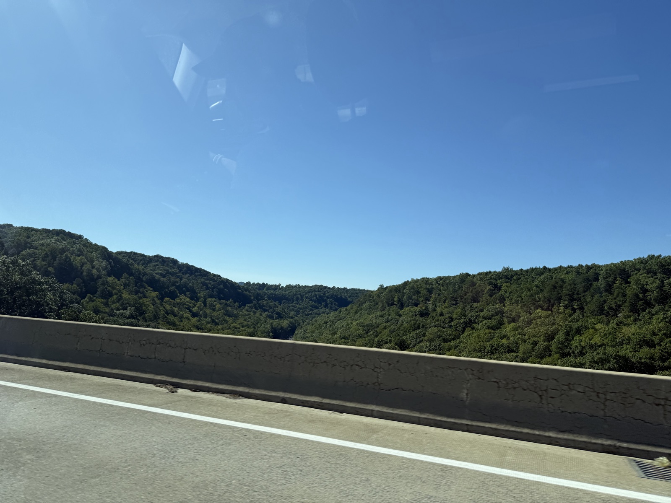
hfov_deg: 71.6
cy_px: 252
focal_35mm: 24
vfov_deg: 56.8
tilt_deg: +5.9
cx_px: 336
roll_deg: -2.2
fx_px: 465
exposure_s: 1/1314
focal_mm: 6.76
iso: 80
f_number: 1.78
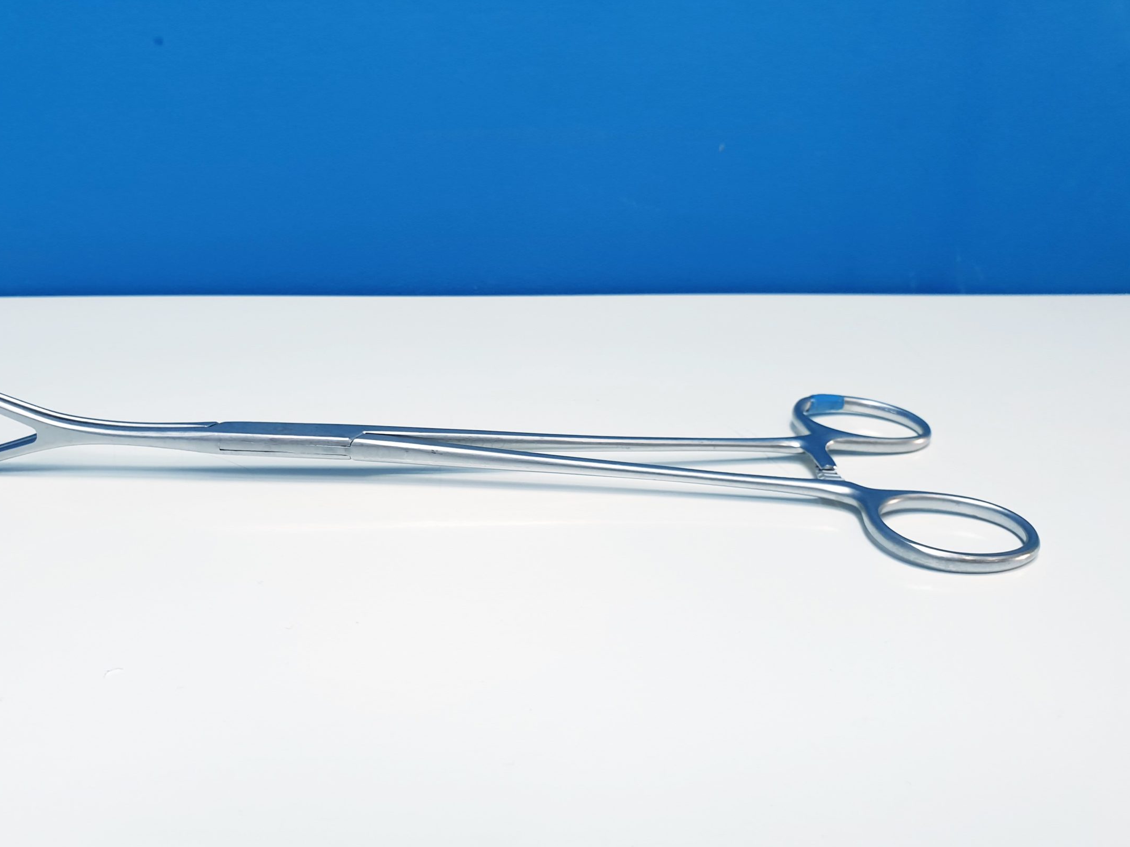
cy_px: 495
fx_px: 1012
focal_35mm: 31
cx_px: 457
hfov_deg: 57.9
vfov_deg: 45.3
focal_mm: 4.3
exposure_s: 1/50
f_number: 2.4
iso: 80
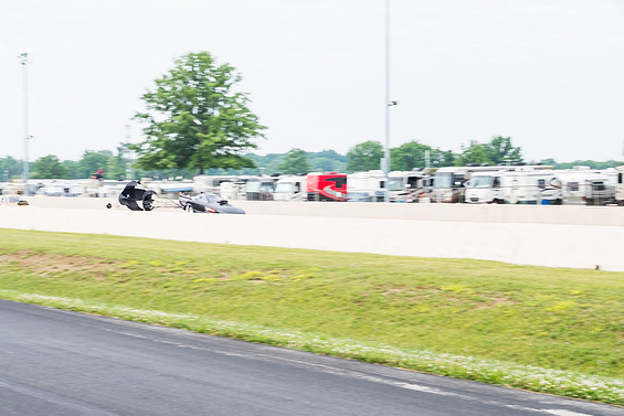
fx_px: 1335
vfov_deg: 17.7
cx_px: 305
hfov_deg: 26.3
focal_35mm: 77
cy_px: 209
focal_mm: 50
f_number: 9
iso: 400
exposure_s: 1/125
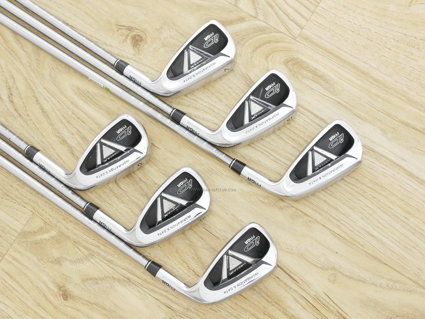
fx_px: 614
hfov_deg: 38.2
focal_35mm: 50
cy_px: 160
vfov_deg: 29.1
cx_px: 212
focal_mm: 25
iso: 1600
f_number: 4.5
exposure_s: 1/40
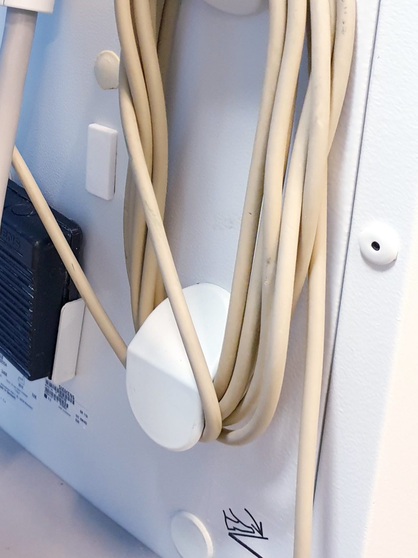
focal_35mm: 50
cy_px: 165
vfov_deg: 37.6
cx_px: 33
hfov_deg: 27.9
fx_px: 805
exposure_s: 1/33
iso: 320
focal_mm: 4.3
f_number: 1.5
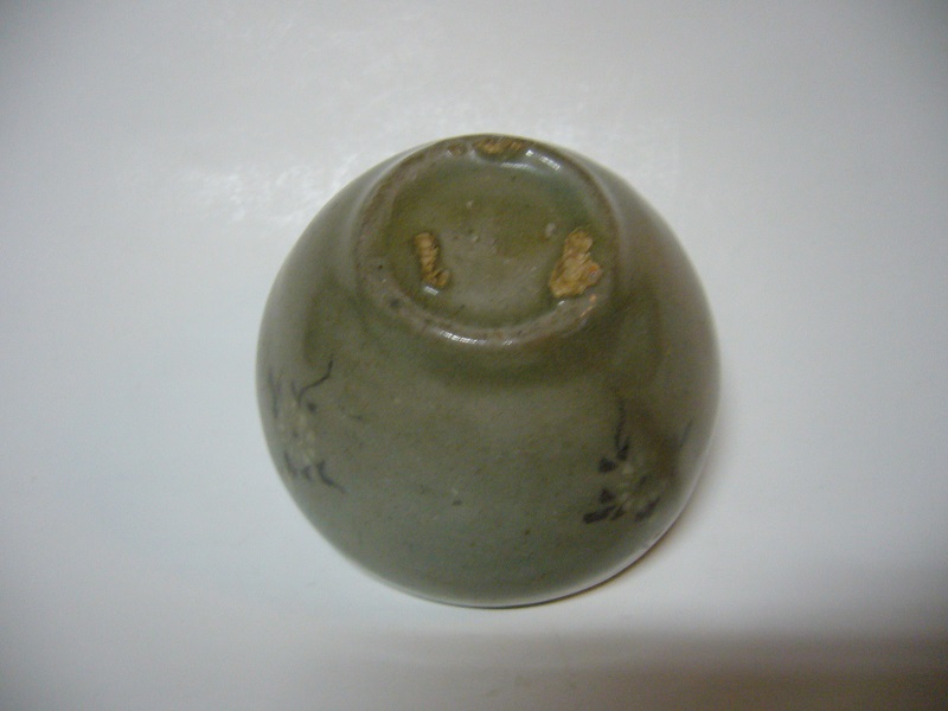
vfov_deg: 40.7
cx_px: 474
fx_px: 959
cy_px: 356
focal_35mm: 35
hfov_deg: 52.6
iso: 200
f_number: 2.8
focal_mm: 5.8
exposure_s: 1/8
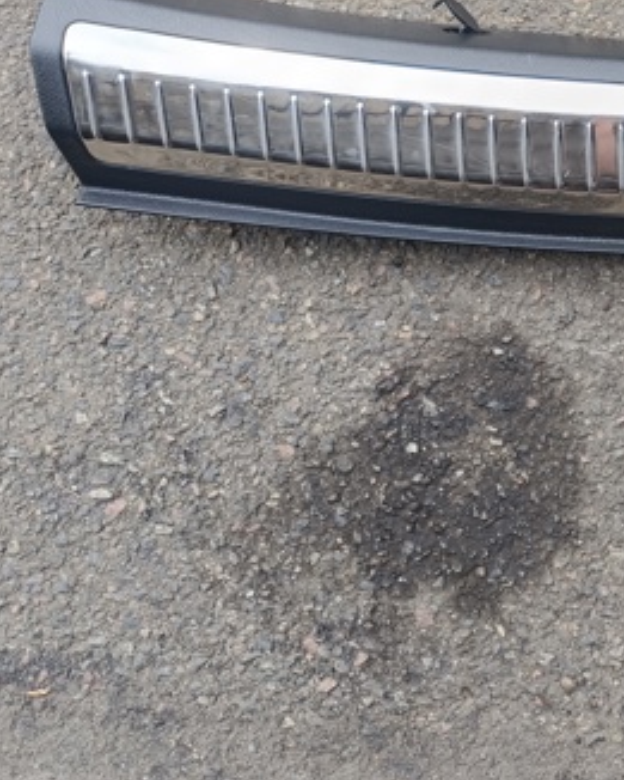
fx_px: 1061
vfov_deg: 39.7
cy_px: 245
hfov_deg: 28.4
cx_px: 755
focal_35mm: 46
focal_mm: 6.14
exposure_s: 1/100
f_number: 1.65
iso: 78
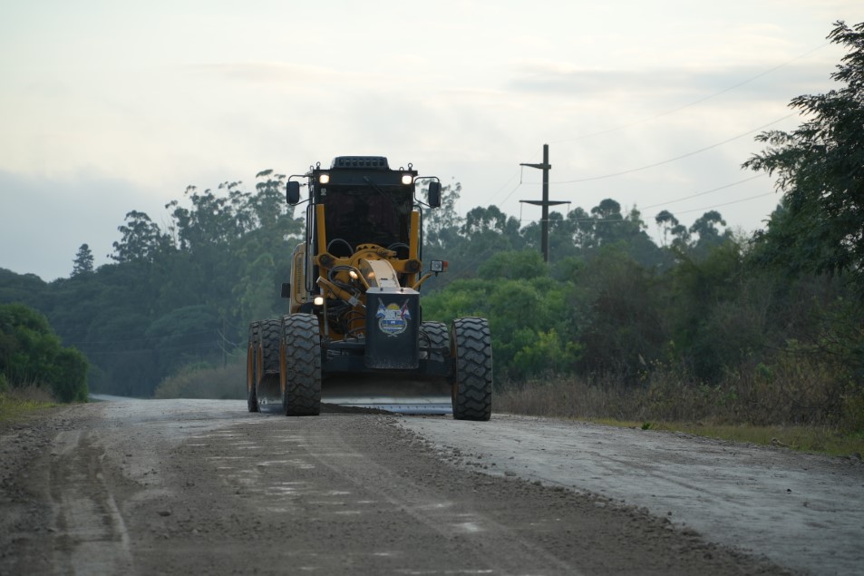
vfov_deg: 8.7
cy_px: 288
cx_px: 432
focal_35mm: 157
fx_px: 3767
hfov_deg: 13.1
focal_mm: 105
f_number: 4.5
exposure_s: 1/200
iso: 100
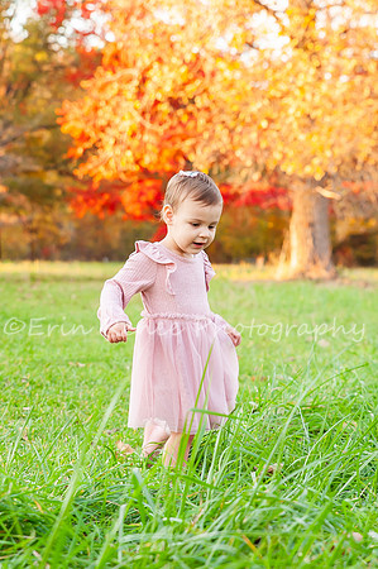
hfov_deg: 11.8
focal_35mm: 116
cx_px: 190
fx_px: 1832
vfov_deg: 17.6
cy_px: 264
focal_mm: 70
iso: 640
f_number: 4.5
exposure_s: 1/200
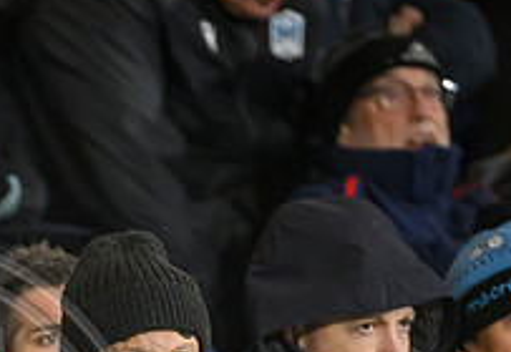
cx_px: -174
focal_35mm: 1398
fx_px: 20055
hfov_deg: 1.5
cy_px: 543
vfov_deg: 1.0
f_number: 3.2
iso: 4000
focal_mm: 400
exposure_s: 1/400
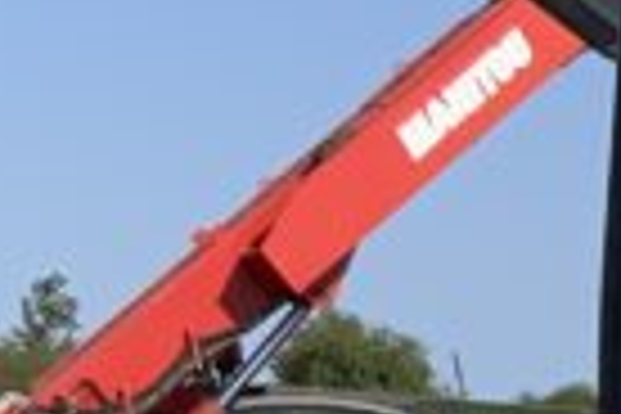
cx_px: 1336
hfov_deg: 8.6
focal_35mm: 224
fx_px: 3864
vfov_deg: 5.9
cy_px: 932
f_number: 1.8
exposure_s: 1/1912
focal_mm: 3
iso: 16
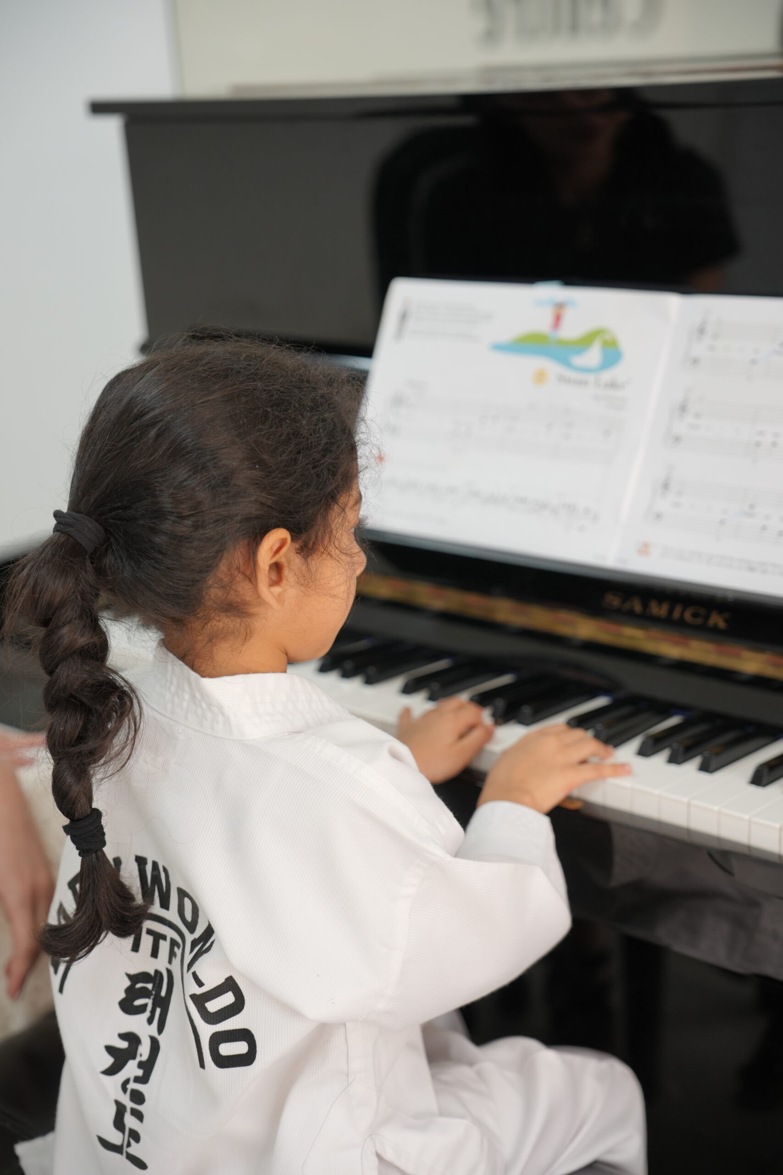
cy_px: 588
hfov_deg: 24.6
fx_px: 1794
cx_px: 392
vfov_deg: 36.2
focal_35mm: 55
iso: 640
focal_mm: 55
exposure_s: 1/250
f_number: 2.8
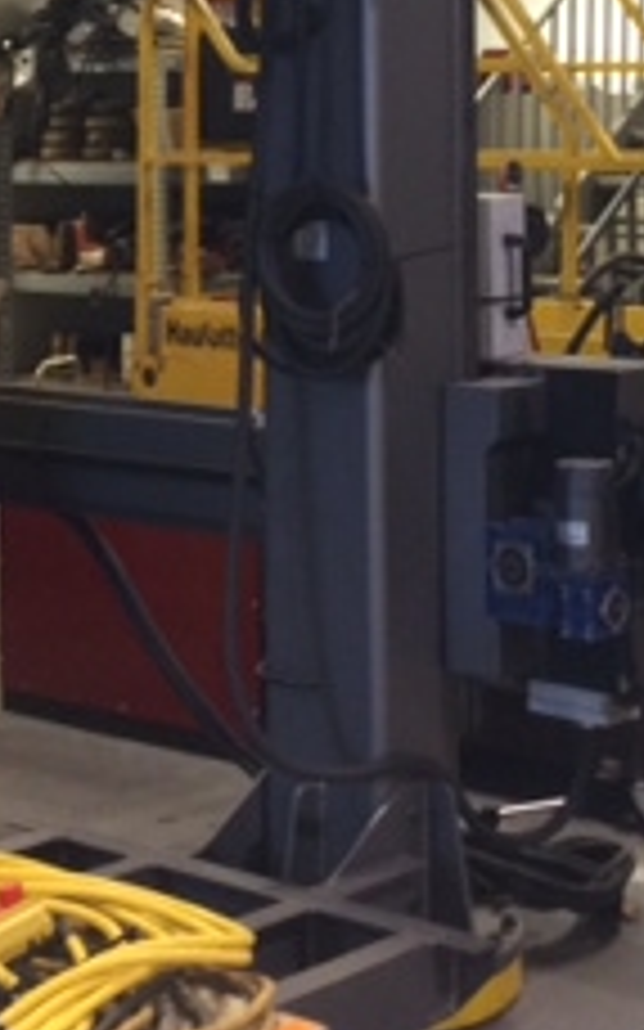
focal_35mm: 89
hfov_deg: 14.6
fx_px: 2501
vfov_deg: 22.8
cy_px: 121
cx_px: 446
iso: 160
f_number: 2.2
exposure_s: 1/30
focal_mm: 4.12
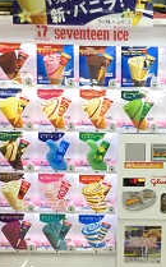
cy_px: 179
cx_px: 120
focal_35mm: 63
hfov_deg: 20.4
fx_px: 458
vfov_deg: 32.2
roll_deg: -1.6
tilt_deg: -8.1
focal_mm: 3.3
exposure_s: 1/30
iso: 32
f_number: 2.4
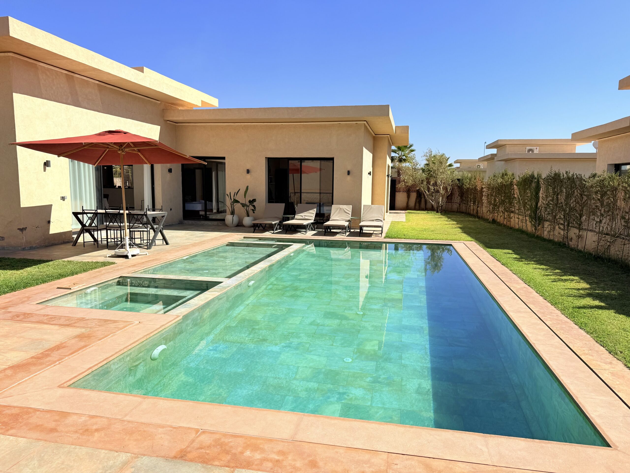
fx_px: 437
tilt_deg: -6.5
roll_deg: -0.8
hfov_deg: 71.6
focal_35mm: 24
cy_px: 236
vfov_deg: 56.8
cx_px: 315
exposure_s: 1/5714
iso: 80
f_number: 1.78
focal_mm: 6.76
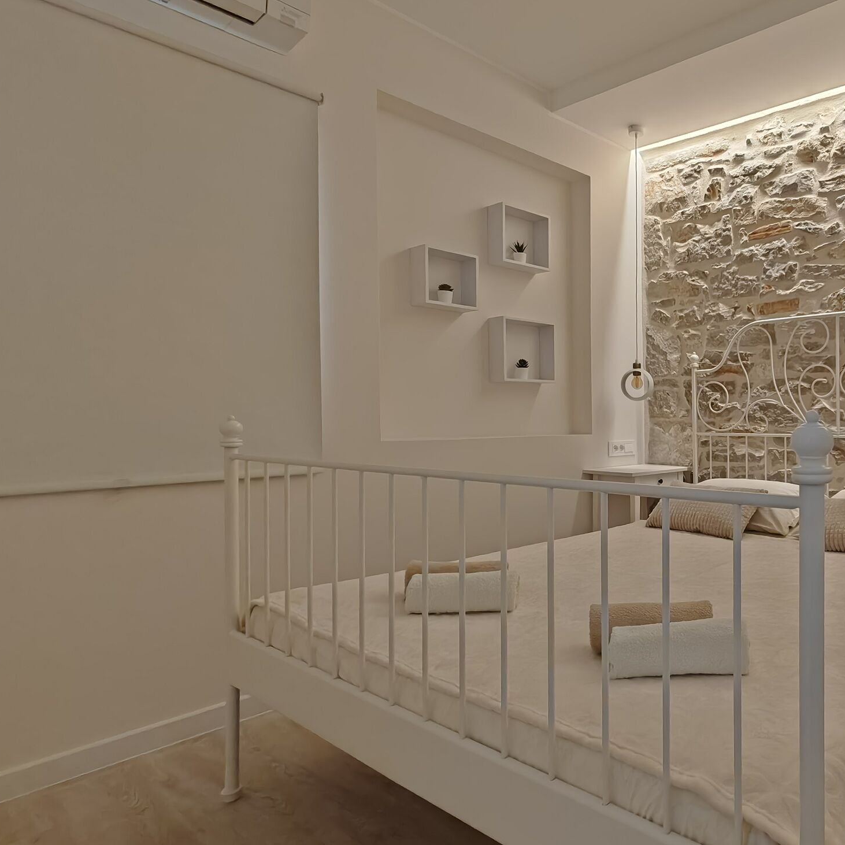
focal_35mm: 22
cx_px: 727
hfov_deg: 61.1
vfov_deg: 69.6
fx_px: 608
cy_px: 421
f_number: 2
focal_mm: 1.82
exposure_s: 1/50
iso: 504
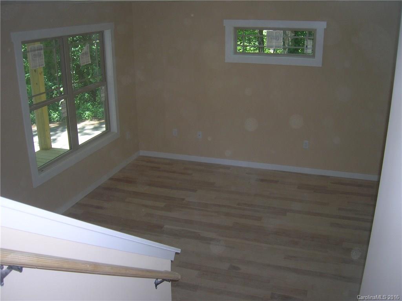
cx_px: 201
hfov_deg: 54.0
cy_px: 150
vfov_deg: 41.8
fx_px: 395
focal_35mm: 34
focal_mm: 5.7
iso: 62
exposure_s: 1/60.1
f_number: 2.9
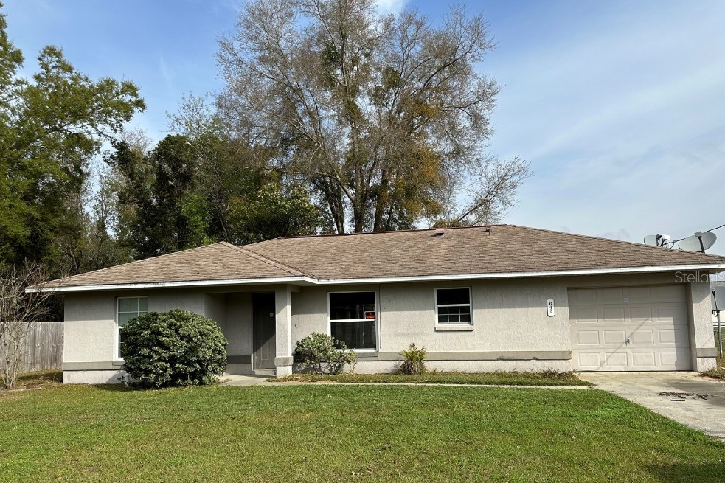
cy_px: 277
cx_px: 367
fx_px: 523
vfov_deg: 49.4
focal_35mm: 26
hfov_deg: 69.4
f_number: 1.78
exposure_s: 1/5000
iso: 80
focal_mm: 6.86
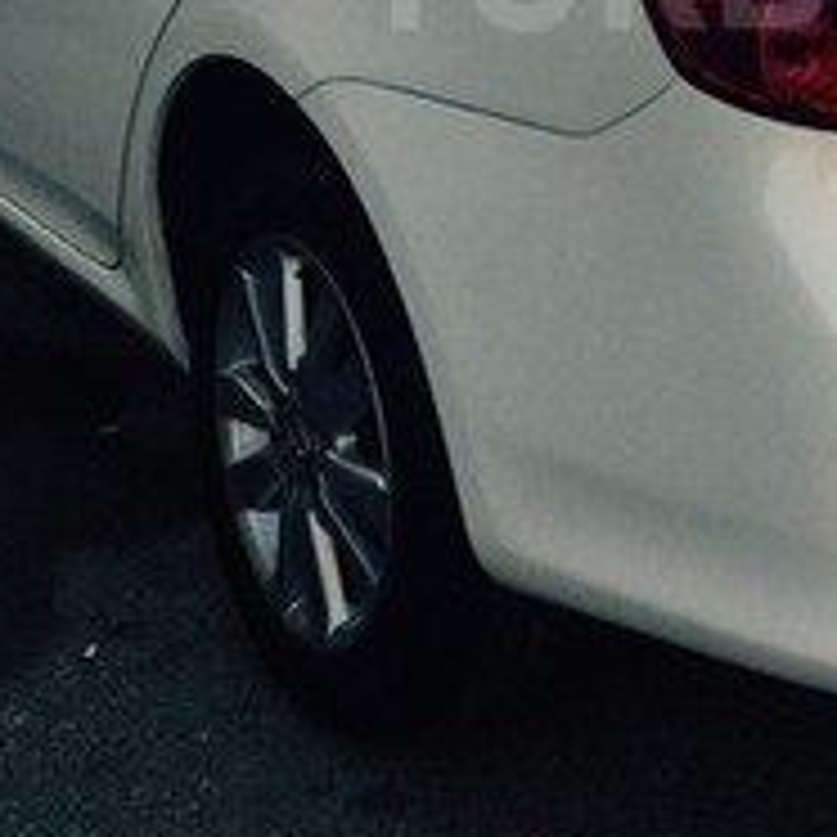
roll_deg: -3.9
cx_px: 814
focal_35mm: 91
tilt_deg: -14.7
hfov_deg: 18.6
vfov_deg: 18.5
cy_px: -38
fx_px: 2489
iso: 32
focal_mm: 4.15
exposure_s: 1/1883
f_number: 2.2
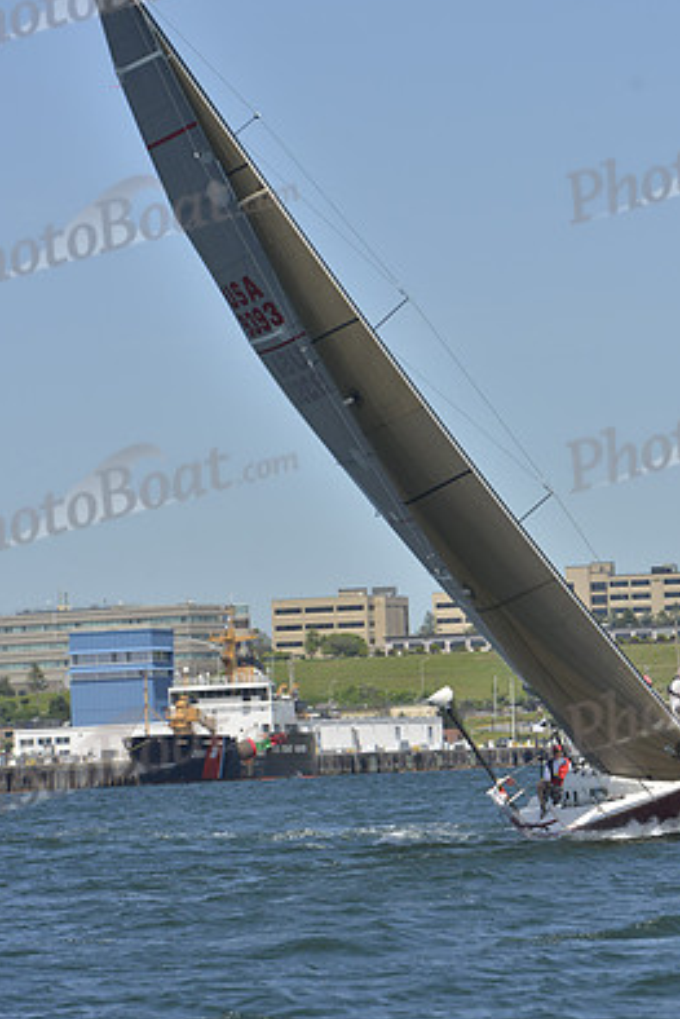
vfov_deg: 10.0
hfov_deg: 6.7
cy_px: 328
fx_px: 5831
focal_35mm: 206
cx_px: 433
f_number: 9
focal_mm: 140
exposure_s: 1/1250
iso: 280
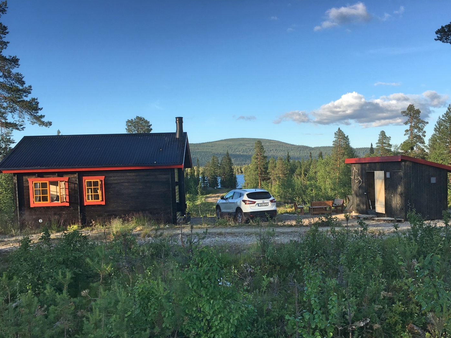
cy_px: 191
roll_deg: +2.2
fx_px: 430
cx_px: 237
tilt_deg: -2.8
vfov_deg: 42.8
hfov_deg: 55.3
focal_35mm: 33
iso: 25
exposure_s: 1/582
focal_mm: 4.15
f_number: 2.2
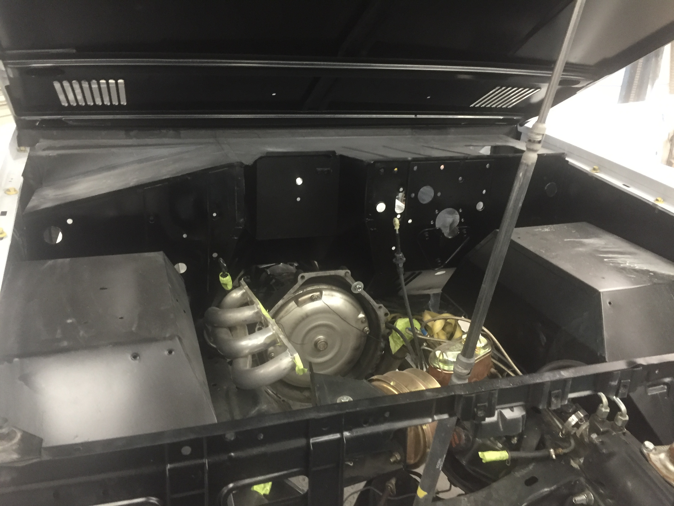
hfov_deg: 61.7
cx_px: 337
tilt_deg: -22.0
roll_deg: -2.6
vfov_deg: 48.2
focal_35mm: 29
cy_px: 253
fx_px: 565
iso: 250
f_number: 2.2
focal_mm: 4.15
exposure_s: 1/17
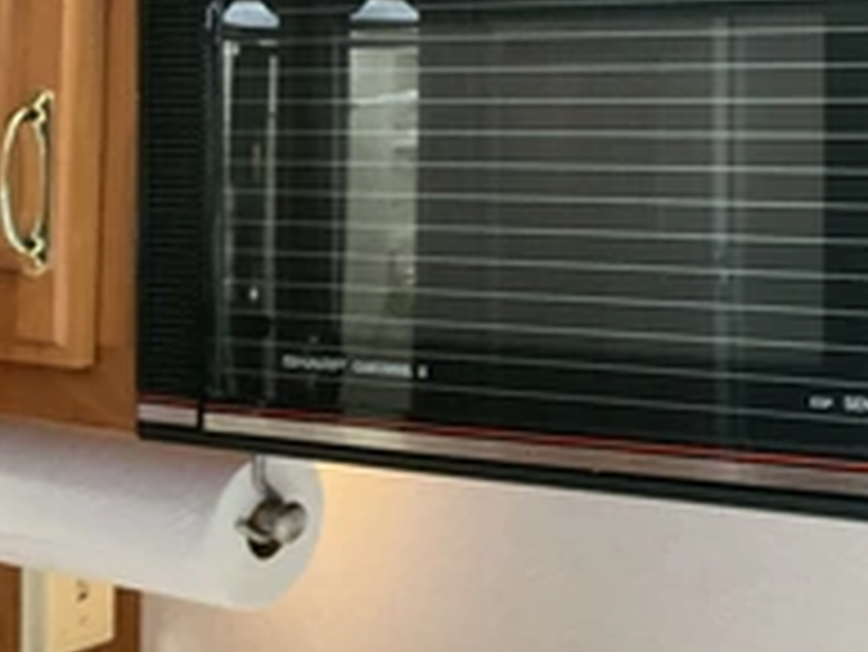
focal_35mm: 60
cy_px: 130
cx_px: 881
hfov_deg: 29.8
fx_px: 1505
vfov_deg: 24.1
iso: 125
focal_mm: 3
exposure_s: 1/60
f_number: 1.8
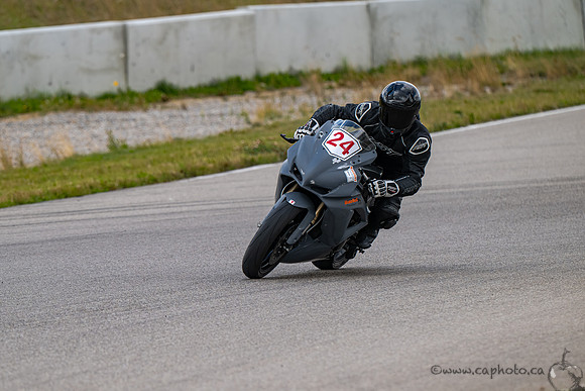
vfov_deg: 3.0
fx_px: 7397
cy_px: 228
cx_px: 244
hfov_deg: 4.5
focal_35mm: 455
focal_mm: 390
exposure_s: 1/1250
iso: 360
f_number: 6
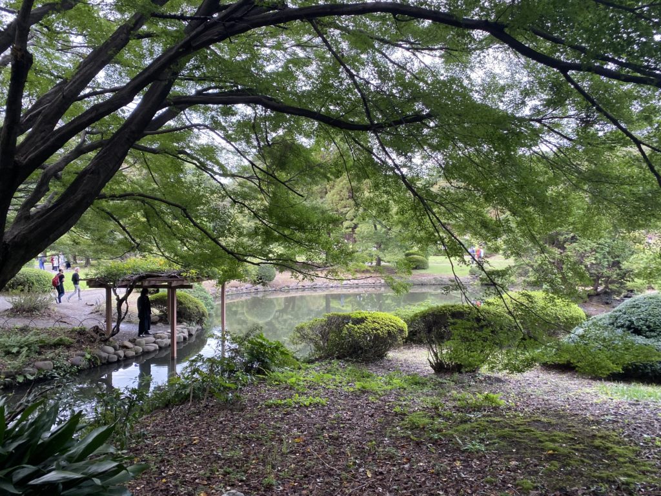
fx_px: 496
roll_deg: +0.6
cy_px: 248
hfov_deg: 67.3
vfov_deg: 53.1
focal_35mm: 26
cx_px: 330
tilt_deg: -0.9
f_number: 1.8
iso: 125
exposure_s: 1/77
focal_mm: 4.25
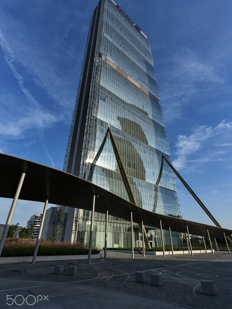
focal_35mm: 18
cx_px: 113
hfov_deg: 71.6
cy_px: 149
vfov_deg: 87.7
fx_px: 161
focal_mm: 16
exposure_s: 1/1000
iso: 400
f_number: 8
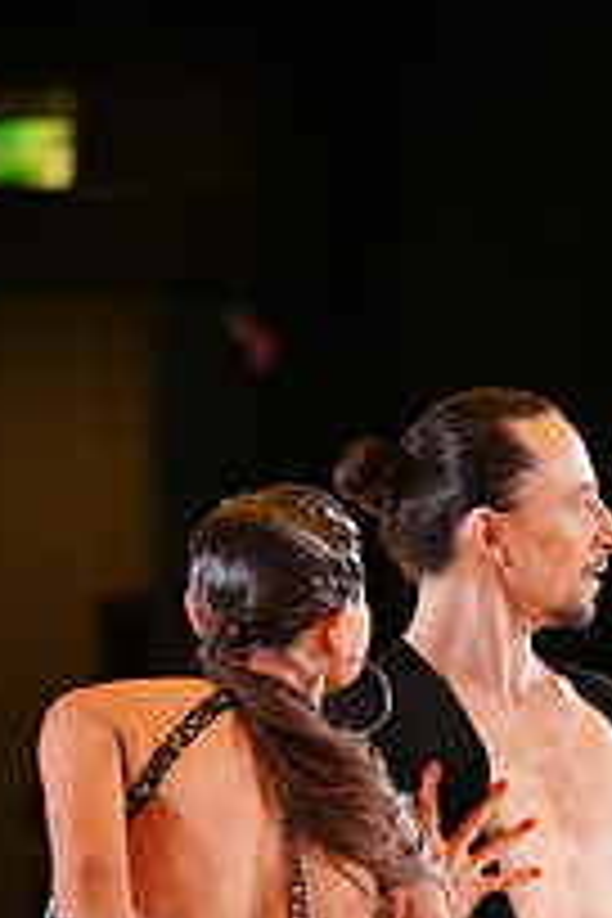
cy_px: 1152
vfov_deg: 3.6
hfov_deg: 2.4
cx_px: 407
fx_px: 14508
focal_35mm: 569
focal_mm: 200
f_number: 4
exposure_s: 1/400
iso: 3200
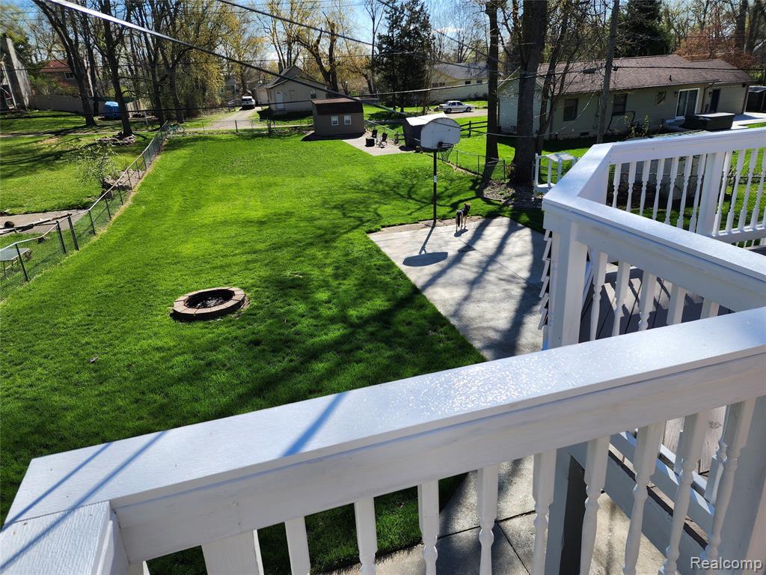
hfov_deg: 73.9
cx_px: 383
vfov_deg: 58.9
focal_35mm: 23
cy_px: 288
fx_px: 509
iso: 12
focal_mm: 6.4
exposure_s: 1/769
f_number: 1.8
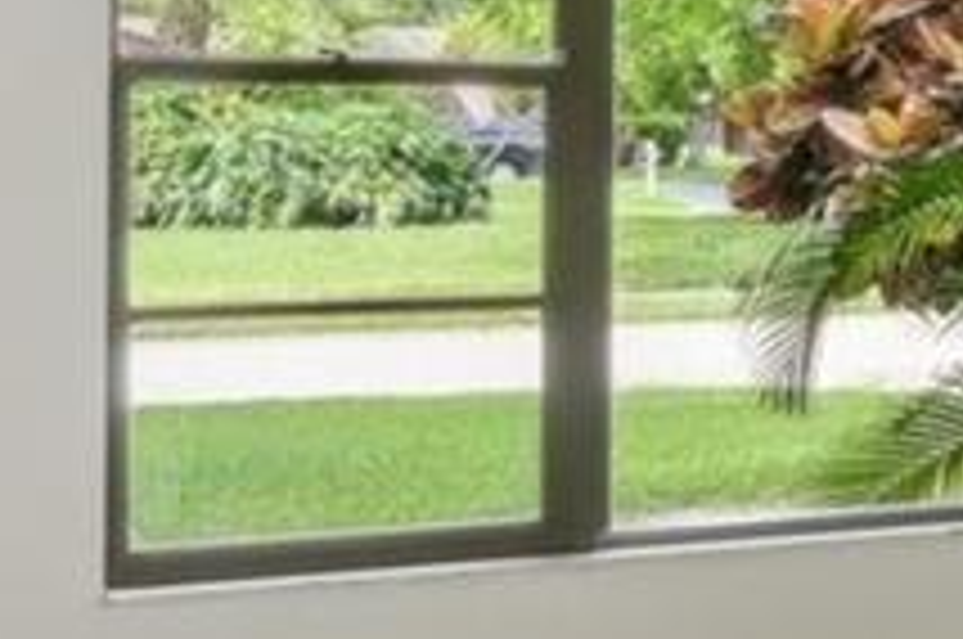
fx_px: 3091
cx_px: 2556
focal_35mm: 116
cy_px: 70
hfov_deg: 12.3
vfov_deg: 11.7
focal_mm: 15.5
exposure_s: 1/30
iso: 400
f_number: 8
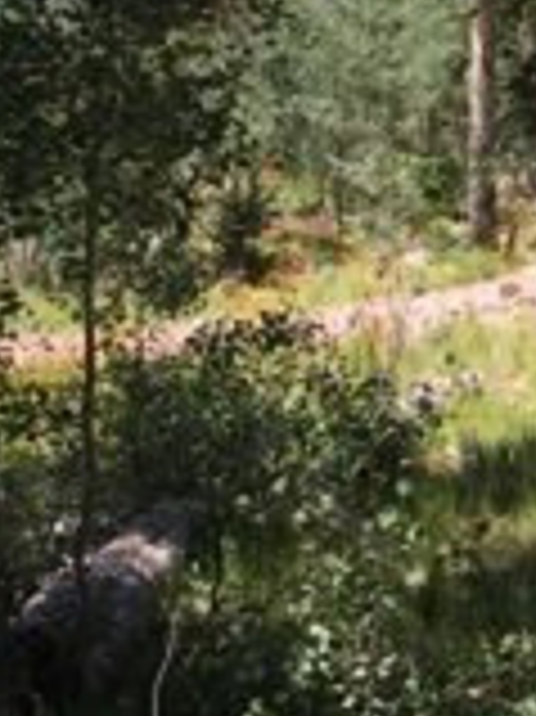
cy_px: 225
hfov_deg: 12.3
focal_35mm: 117
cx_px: 694
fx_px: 2419
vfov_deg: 16.8
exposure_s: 1/541
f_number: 2.2
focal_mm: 4.15
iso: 25
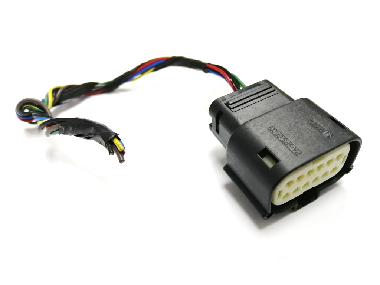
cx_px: 190
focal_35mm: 26
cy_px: 142
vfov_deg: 53.1
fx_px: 285
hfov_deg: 67.3
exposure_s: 1/33.3
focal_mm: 3.6
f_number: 1.8
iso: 125
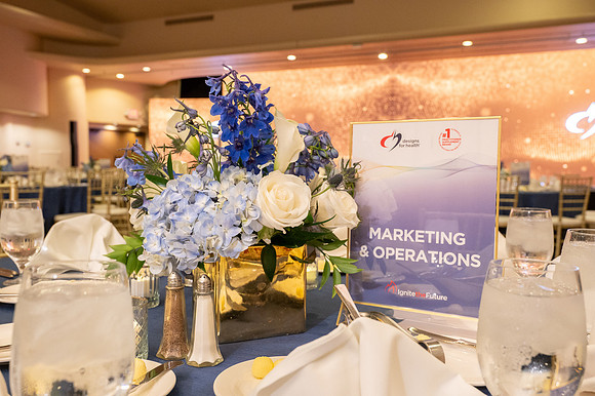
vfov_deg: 41.7
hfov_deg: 59.5
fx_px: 520
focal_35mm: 32
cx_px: 298
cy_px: 198
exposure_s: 1/20
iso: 3200
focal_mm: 31.5
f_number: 6.3
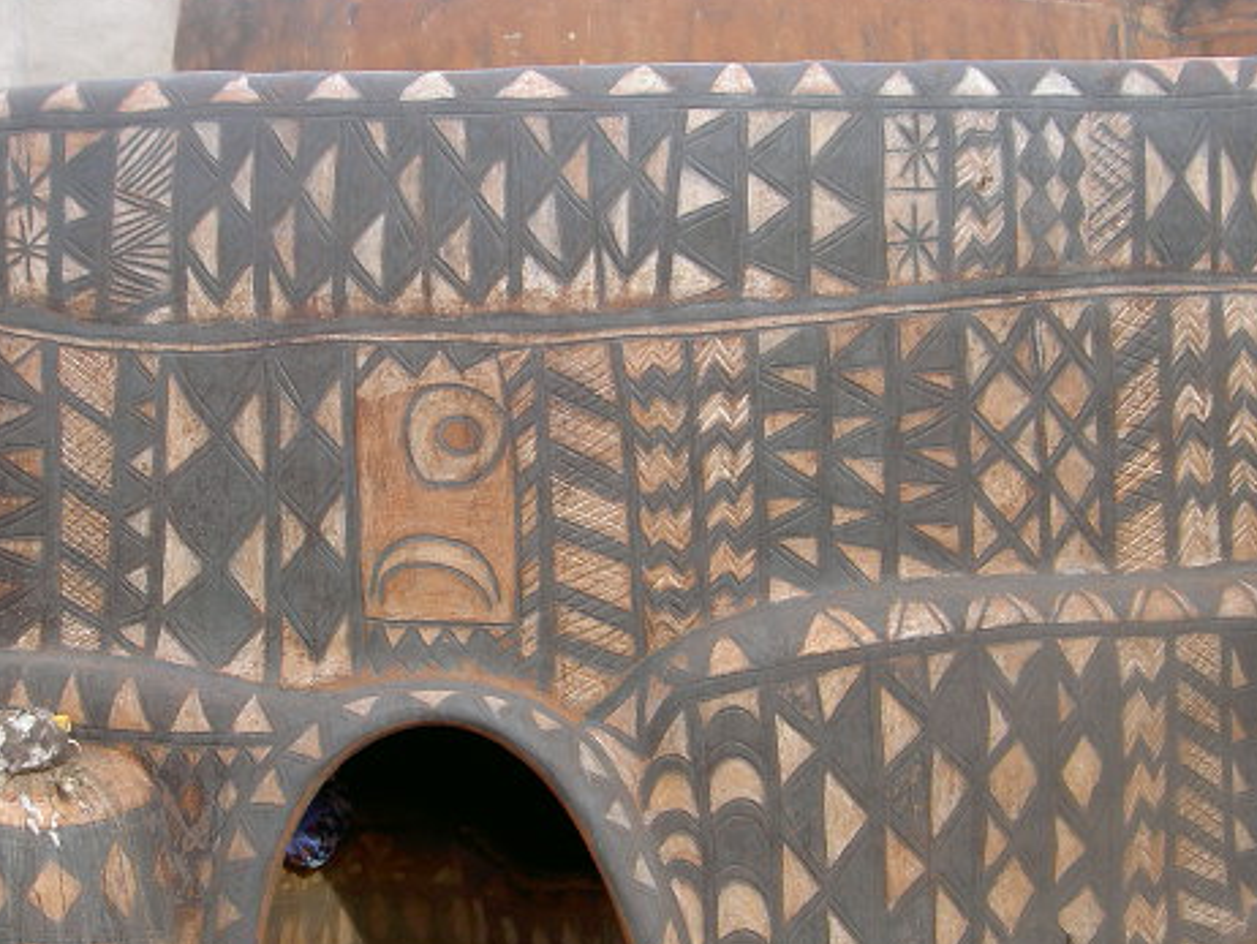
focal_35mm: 54
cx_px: 492
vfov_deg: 27.0
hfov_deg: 35.4
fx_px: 1962
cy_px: 569
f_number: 4.7
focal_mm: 8
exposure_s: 1/115
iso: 100
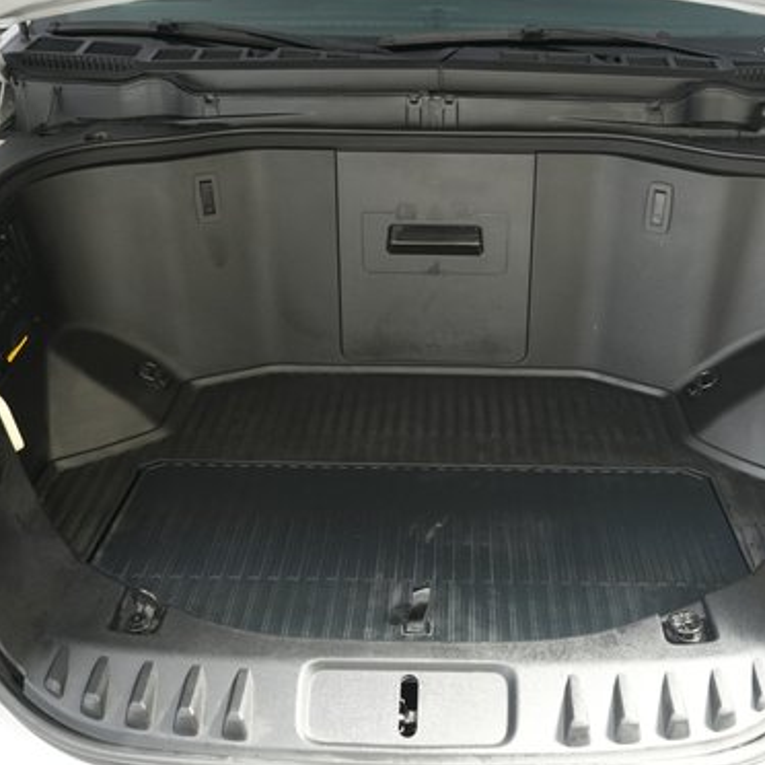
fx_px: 950
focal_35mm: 38
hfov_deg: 43.7
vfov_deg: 43.9
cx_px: 442
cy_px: 389
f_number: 2.8
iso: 2500
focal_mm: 26
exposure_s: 1/160
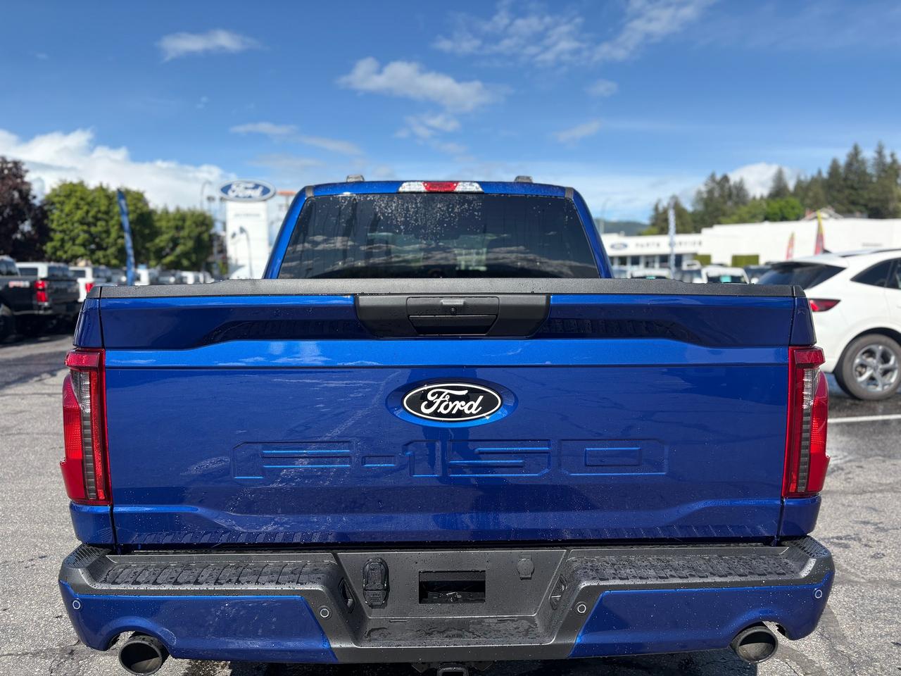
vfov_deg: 53.1
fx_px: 677
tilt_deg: -3.3
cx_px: 450
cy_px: 338
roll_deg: +0.4
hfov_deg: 67.3
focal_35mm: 26
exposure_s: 1/3448
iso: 64
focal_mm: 5.96
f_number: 1.6
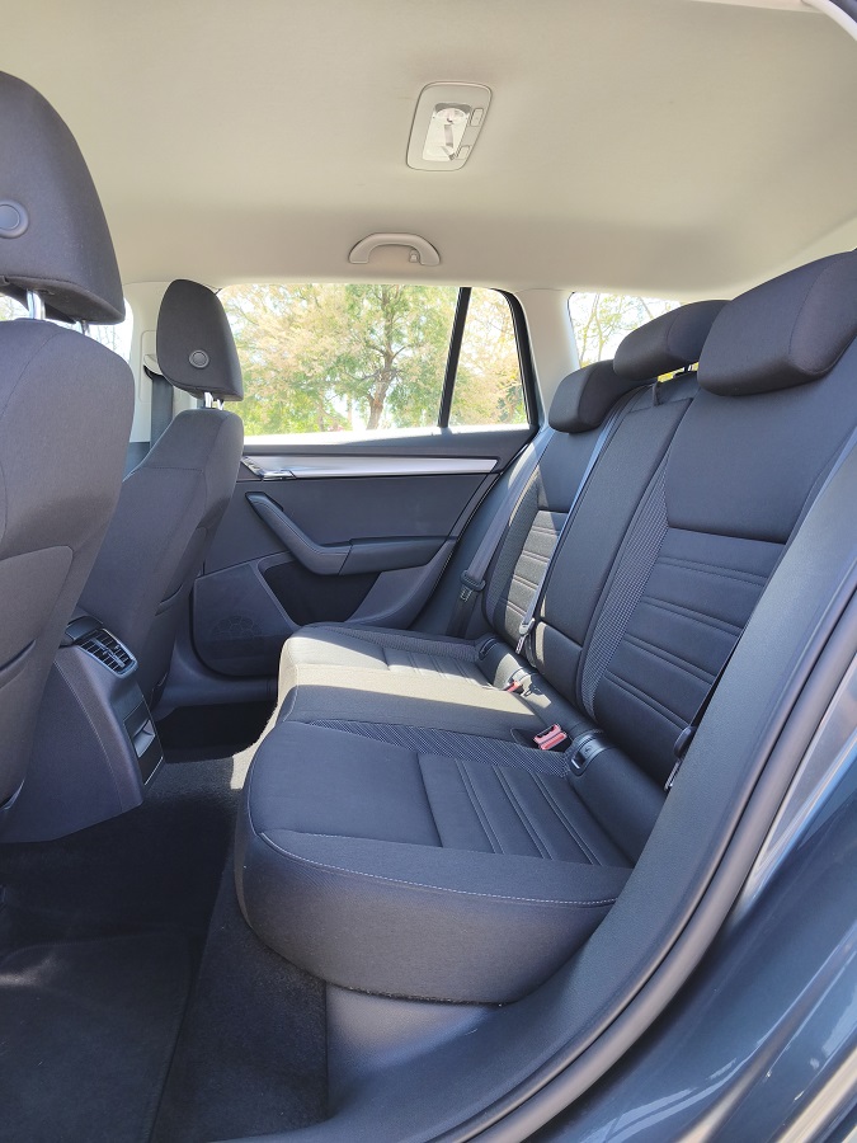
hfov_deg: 58.9
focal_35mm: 23
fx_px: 759
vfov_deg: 73.9
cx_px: 428
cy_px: 572
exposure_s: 1/293
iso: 50
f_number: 1.7
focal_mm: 5.35
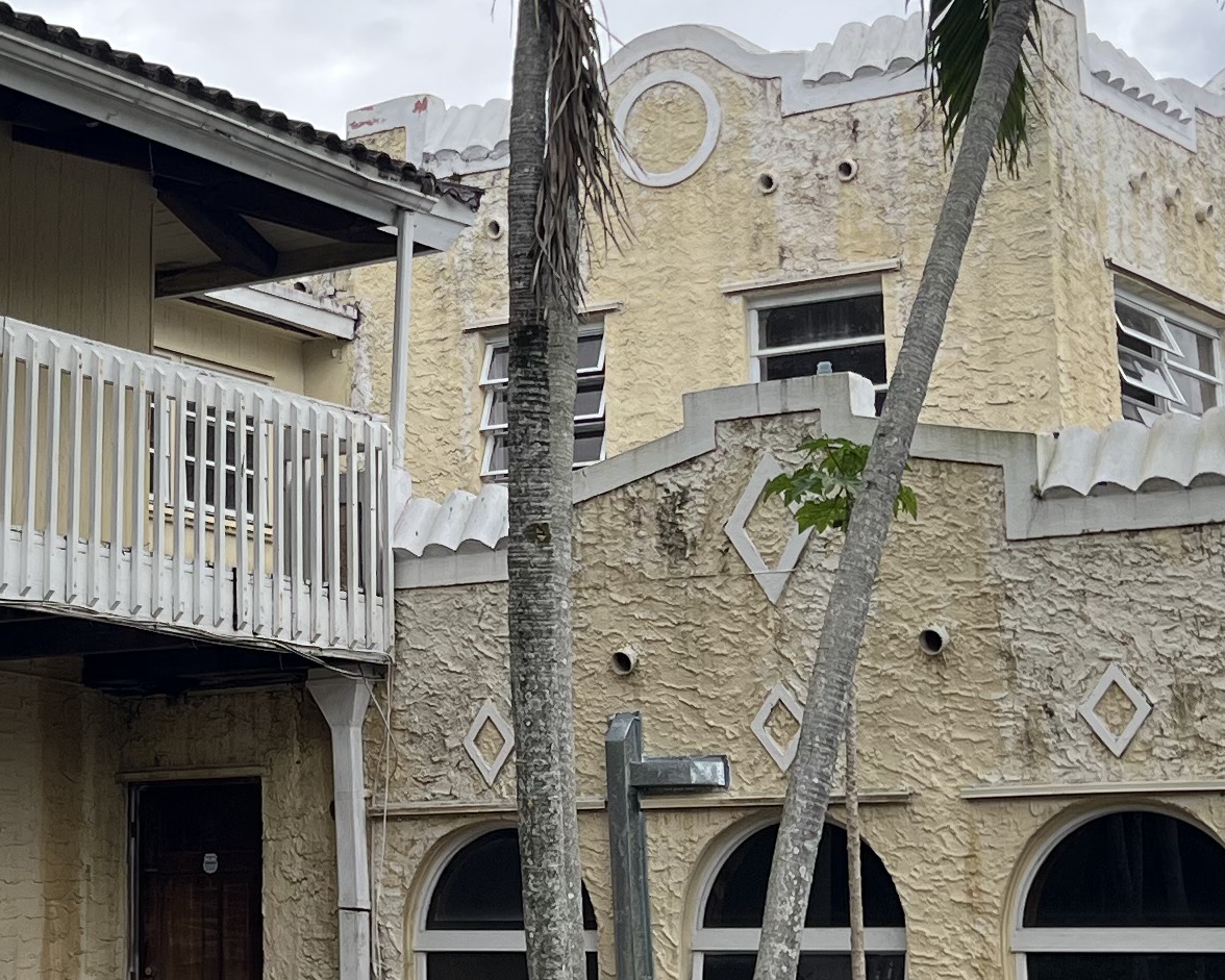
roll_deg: -0.7
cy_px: 329
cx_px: 112
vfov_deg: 17.6
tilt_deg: +12.1
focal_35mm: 87
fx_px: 3154
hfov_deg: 21.5
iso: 50
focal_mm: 5.7
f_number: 1.5
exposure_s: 1/1468
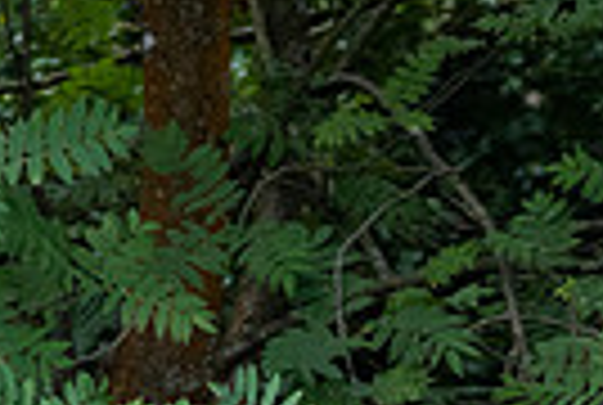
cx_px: 1089
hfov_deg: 1.1
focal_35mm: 1943
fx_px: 32618
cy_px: 857
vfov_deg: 0.7
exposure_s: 1/2000
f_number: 4
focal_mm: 300
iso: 1250
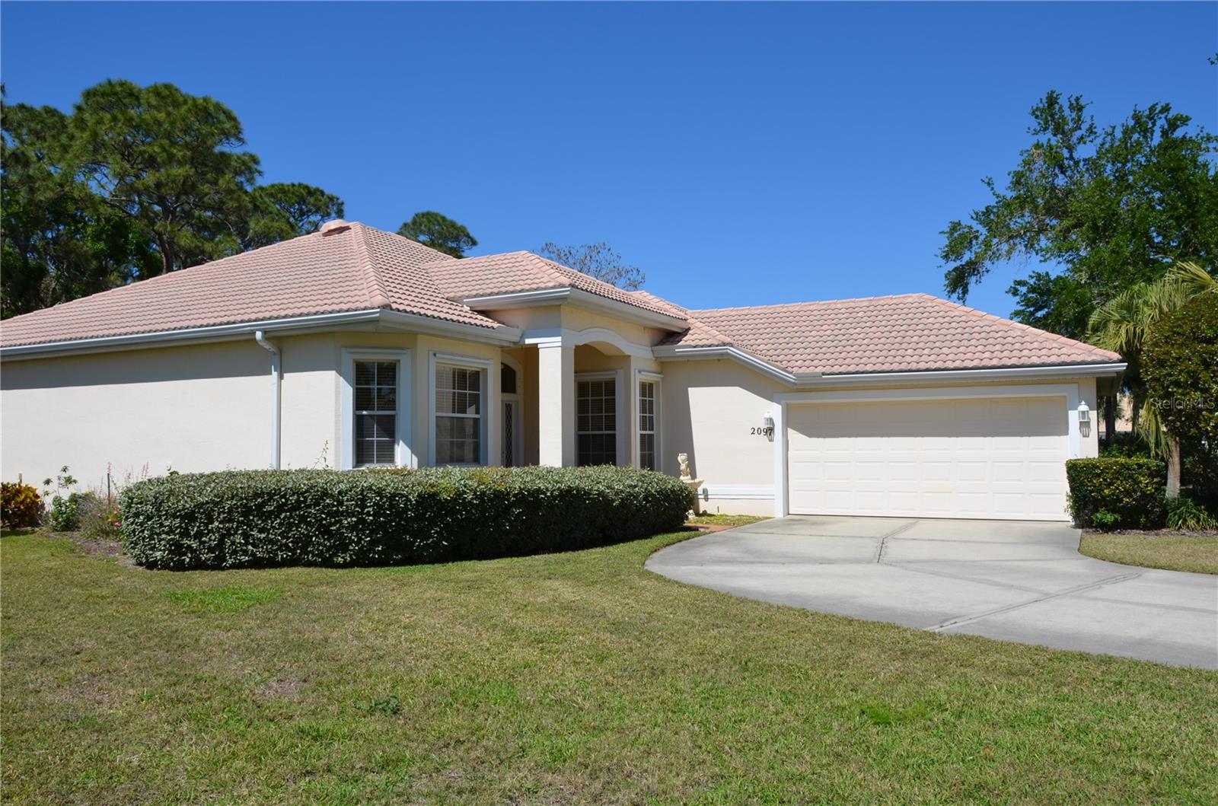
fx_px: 911
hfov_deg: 67.5
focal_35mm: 27
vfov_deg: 47.7
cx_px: 609
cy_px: 403
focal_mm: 18
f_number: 9
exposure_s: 1/320
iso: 100
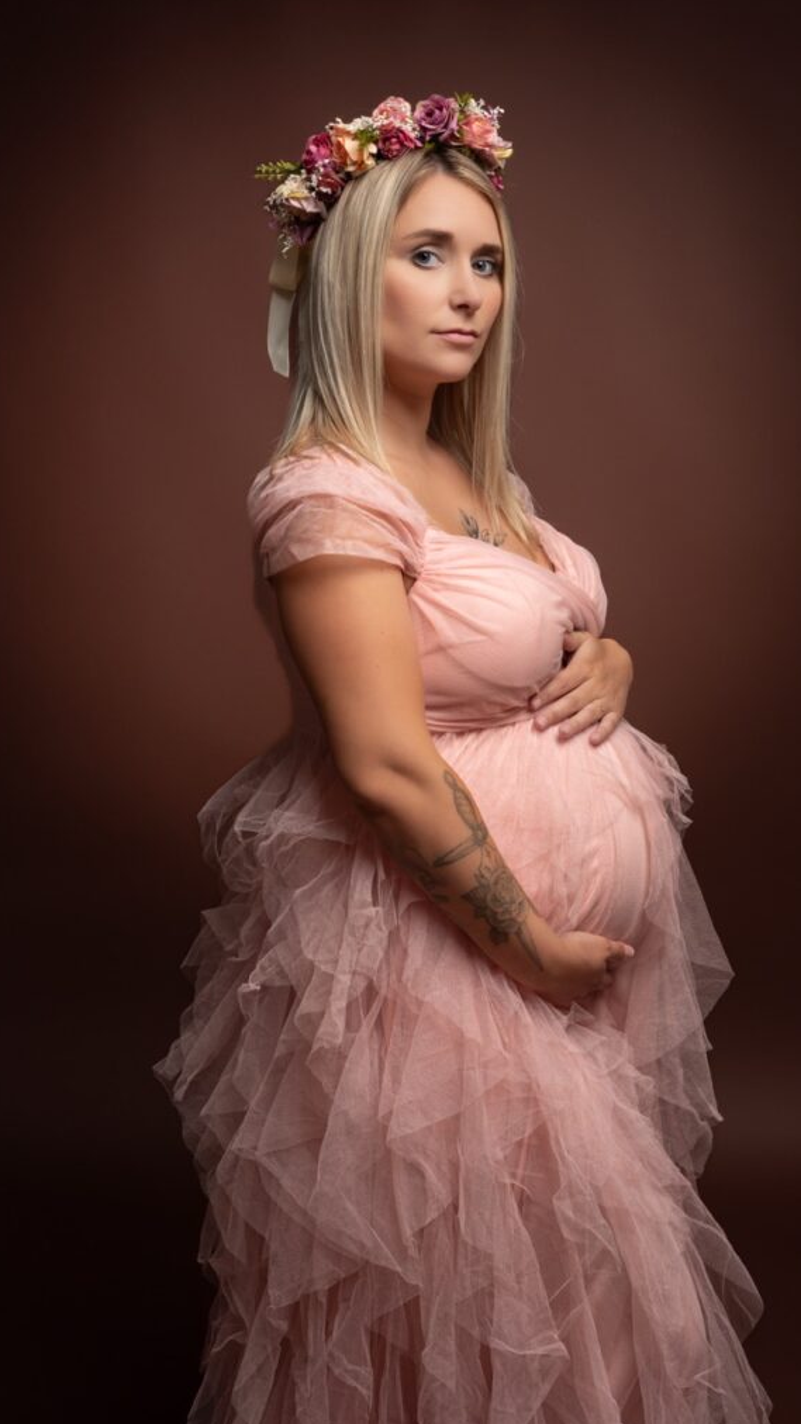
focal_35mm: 53
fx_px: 2002
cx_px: 465
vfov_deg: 39.2
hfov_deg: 22.6
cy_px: 711
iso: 100
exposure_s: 1/125
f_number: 11
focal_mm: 50
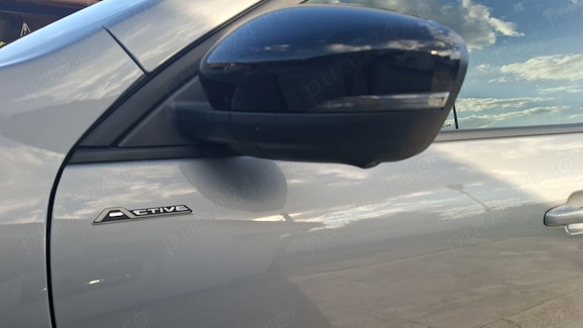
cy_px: 215
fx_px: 402
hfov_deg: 71.9
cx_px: 297
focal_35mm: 26
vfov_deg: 43.8
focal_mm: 5.54
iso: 50
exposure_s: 1/432
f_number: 1.8
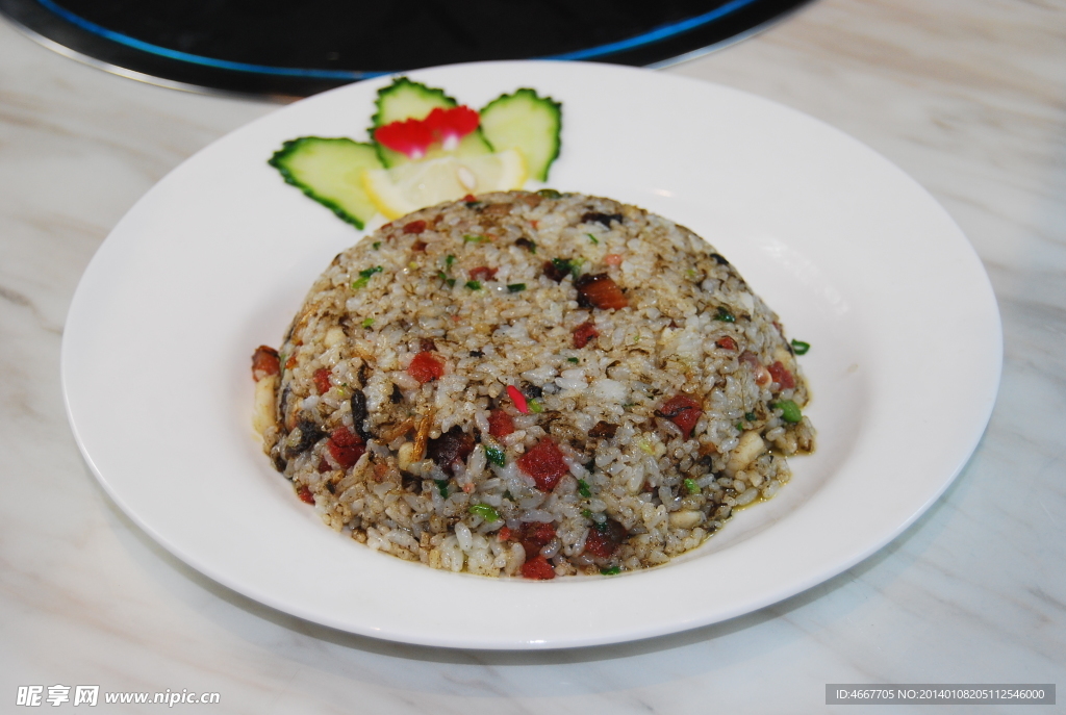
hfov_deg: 31.8
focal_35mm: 63
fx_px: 1869
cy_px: 358
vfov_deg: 21.7
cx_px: 533
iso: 400
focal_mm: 42
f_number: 5.3
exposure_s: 1/200
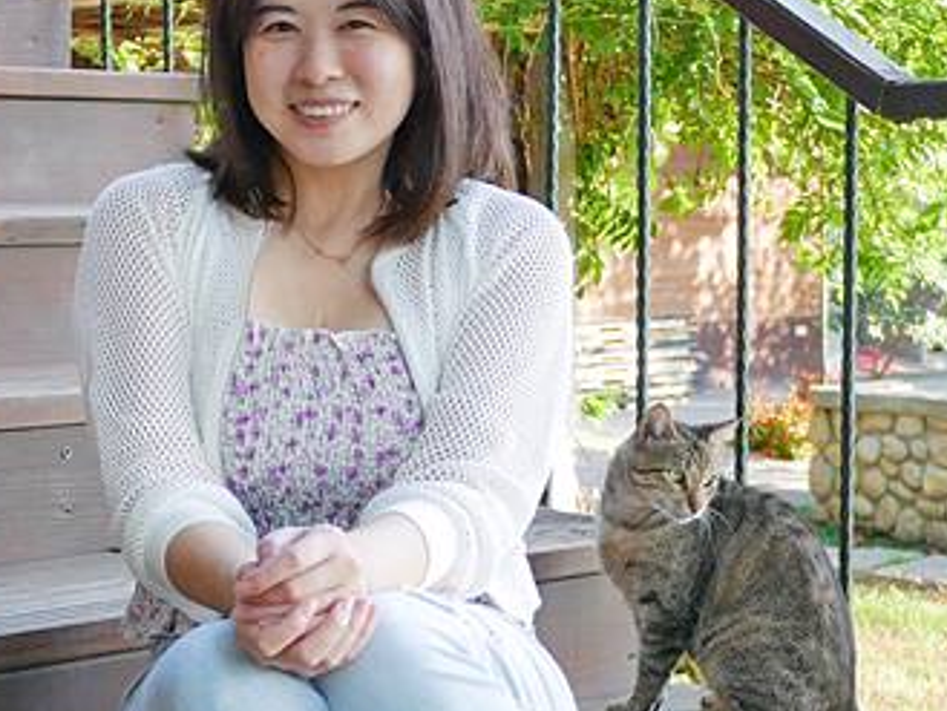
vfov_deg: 17.4
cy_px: 396
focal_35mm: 85
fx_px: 2326
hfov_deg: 22.9
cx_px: 340
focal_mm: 14
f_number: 2.5
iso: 200
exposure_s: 1/320
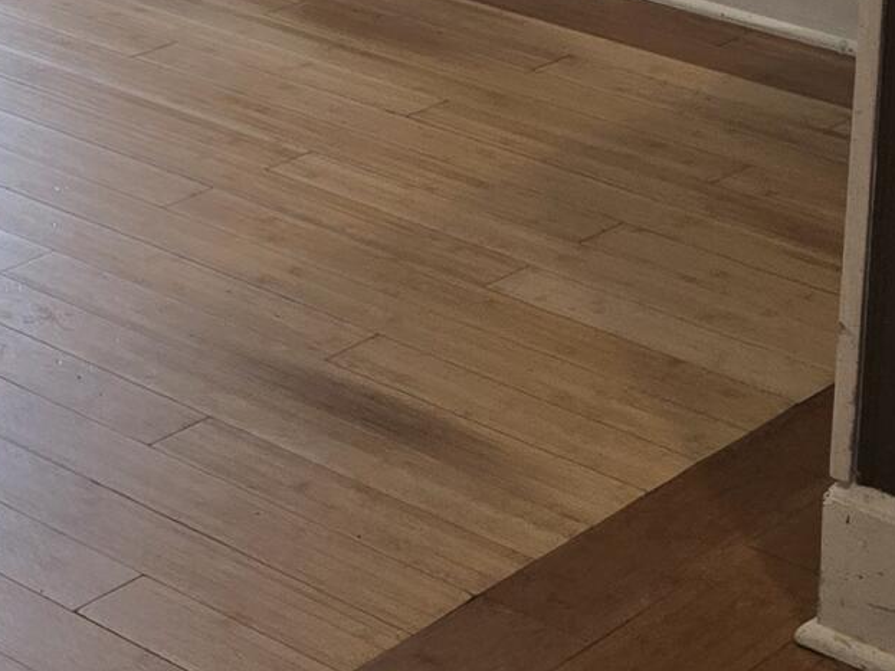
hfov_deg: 15.7
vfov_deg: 11.9
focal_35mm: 111
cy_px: -657
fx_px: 2869
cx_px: -599
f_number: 1.7
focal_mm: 6.3
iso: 100
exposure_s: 1/120
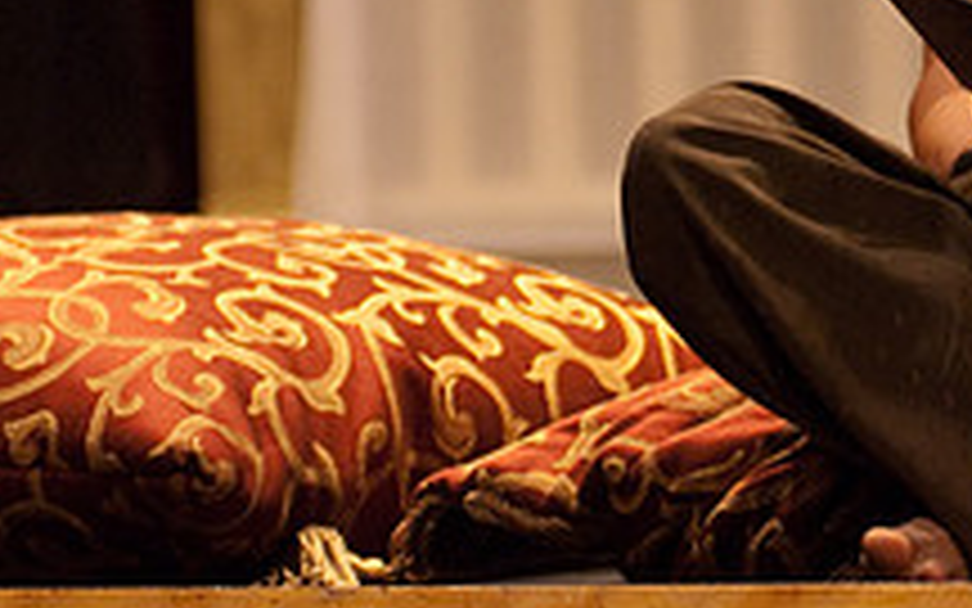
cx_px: 1120
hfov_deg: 6.4
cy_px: -234
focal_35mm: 329
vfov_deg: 4.0
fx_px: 8715
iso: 1000
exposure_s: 1/60
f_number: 2.8
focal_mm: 80
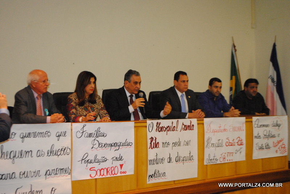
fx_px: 436
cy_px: 97
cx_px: 145
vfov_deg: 25.1
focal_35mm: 54
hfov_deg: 36.8
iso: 1600
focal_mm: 36
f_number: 5
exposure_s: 1/30
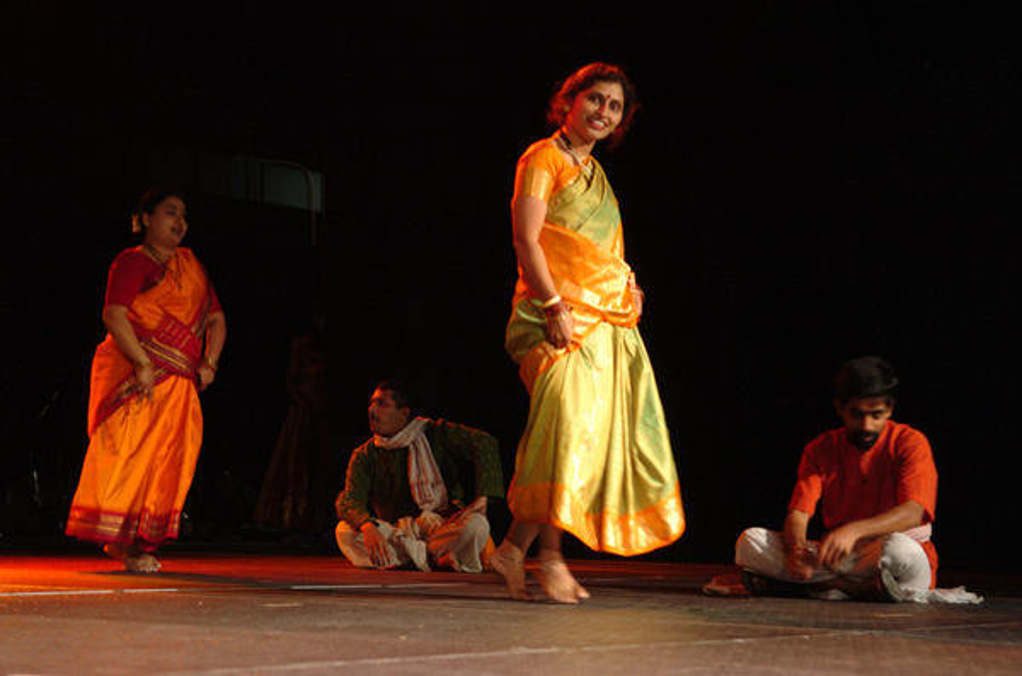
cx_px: 511
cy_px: 338
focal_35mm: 82
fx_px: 2337
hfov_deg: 24.7
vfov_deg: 16.5
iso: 400
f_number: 2.8
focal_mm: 55
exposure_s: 1/30
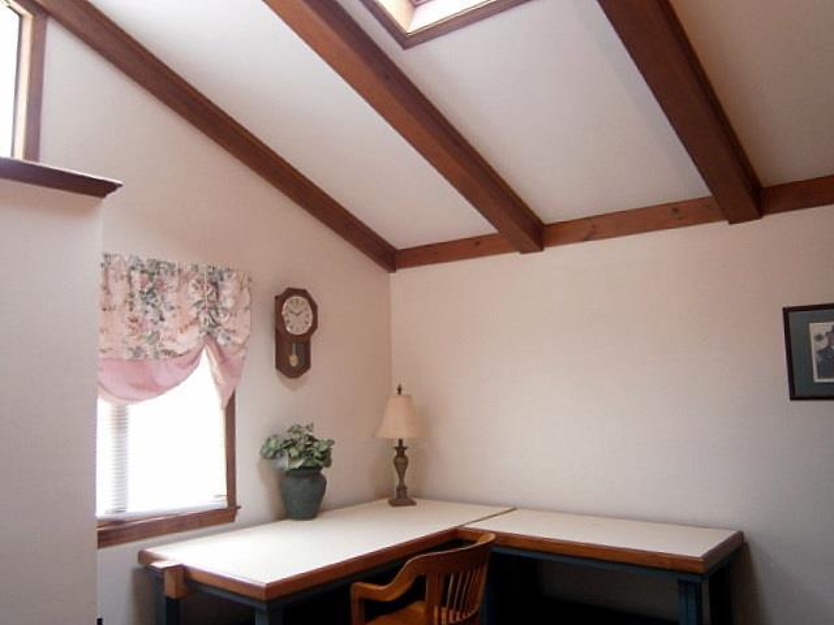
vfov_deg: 53.1
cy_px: 312
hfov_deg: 67.3
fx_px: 626
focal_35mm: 26
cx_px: 417
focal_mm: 4.7
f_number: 2.8
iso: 125
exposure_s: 1/8
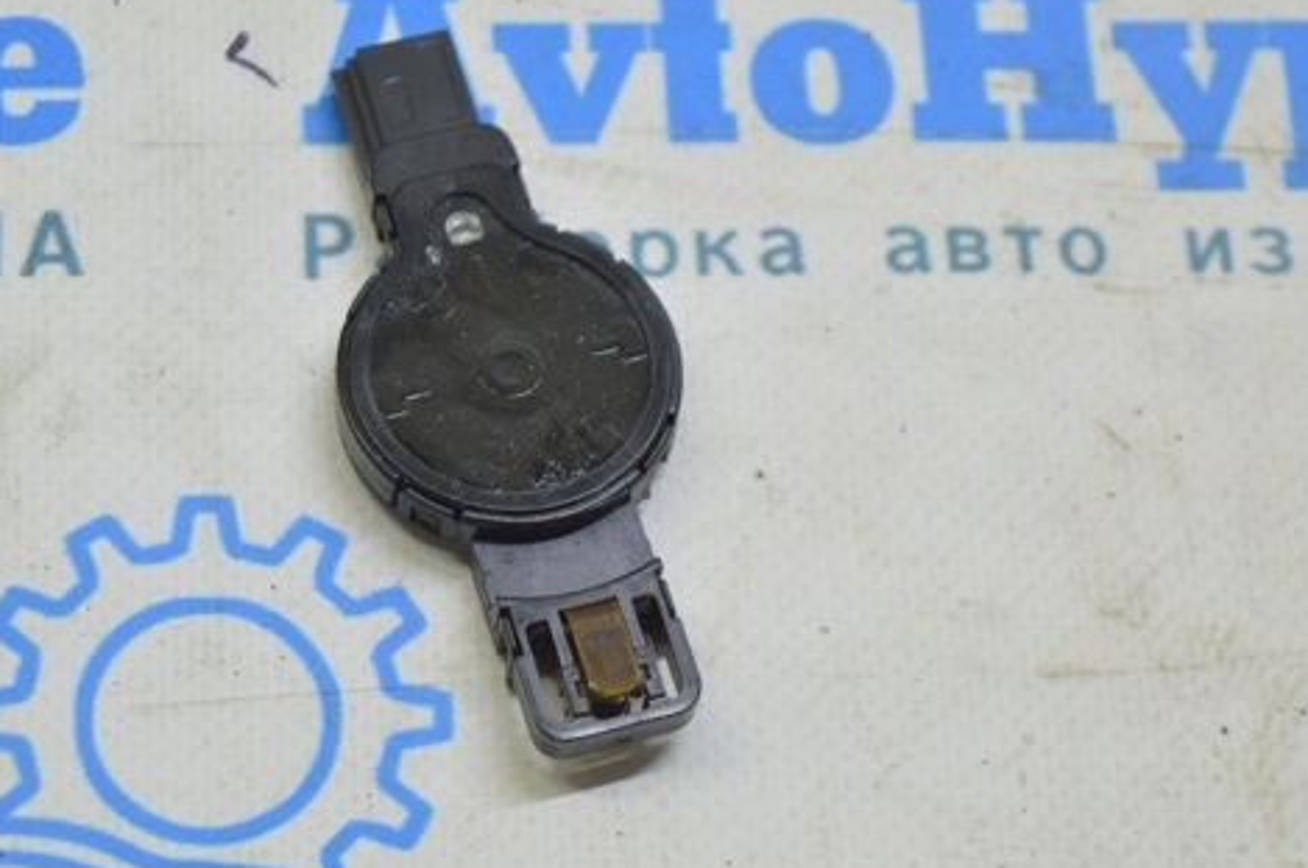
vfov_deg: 12.1
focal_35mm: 113
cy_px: 423
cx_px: 491
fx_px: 4087
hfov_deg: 18.2
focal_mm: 55
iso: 400
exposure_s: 1/20
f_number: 5.6
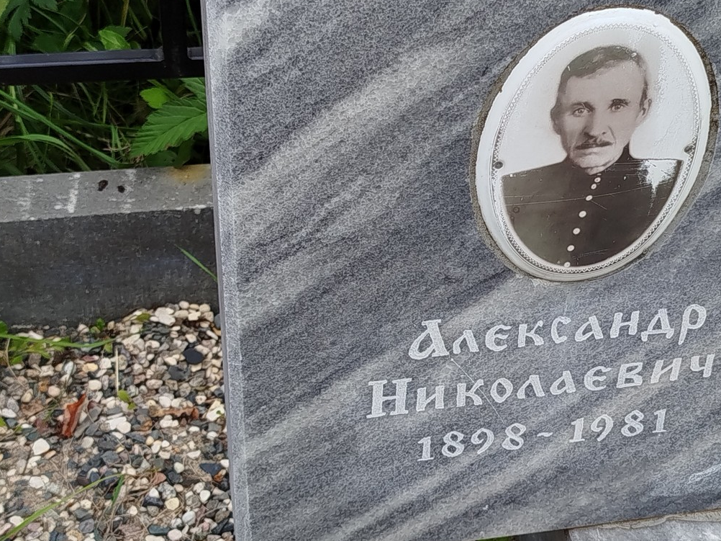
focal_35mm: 69
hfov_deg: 28.0
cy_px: 299
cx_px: 463
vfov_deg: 21.3
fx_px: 1437
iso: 50
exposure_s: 1/307
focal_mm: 5.31
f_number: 1.7
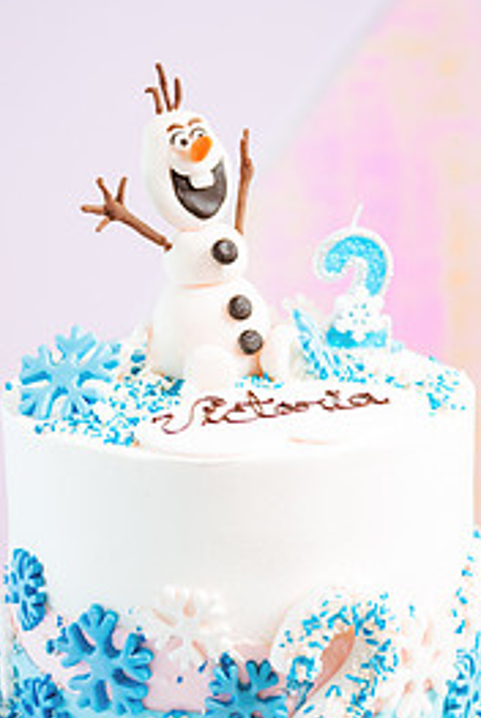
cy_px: 390
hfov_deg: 16.7
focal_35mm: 82
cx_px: 235
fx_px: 1639
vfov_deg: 24.7
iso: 640
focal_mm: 48
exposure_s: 1/200
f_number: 2.8
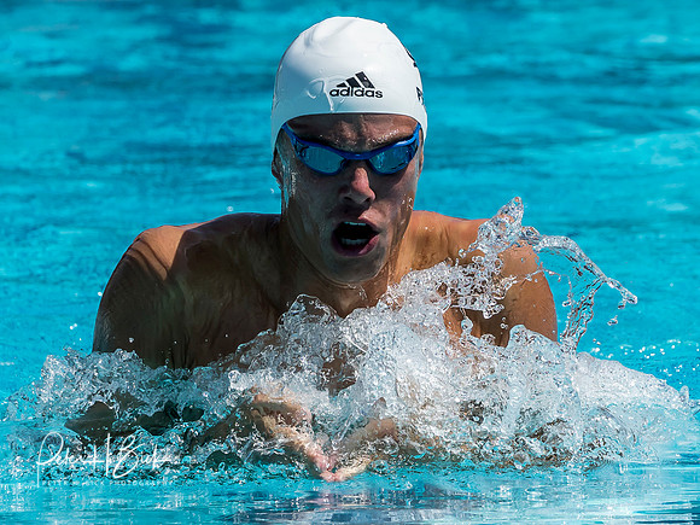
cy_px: 232
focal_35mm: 829
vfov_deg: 1.8
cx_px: 441
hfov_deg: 2.4
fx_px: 16771
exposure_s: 1/1250
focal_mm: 200
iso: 250
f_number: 7.1
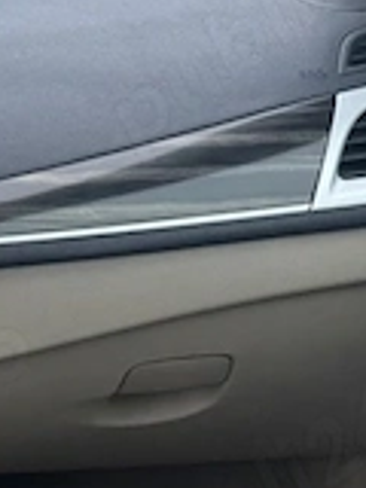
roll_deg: +3.0
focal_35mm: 120
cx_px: -518
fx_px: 1692
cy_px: 70
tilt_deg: -11.0
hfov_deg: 10.6
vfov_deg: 16.2
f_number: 1.78
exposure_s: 1/518
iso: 80
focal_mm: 6.76
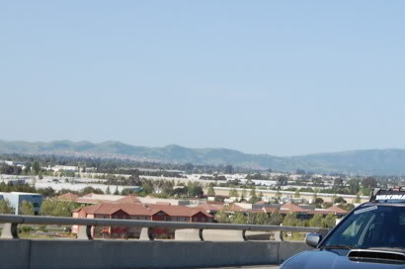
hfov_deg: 18.4
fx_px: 1247
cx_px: 259
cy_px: 225
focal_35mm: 111
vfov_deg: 12.2
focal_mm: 38
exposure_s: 1/800
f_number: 14
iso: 800
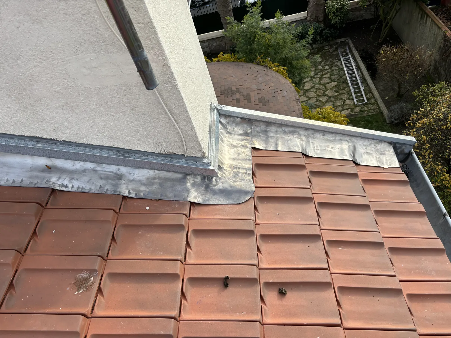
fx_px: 339
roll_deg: +18.8
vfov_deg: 53.1
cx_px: 226
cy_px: 169
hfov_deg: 67.3
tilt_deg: -44.9
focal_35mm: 26
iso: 50
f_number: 1.6
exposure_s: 1/1233
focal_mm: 5.96
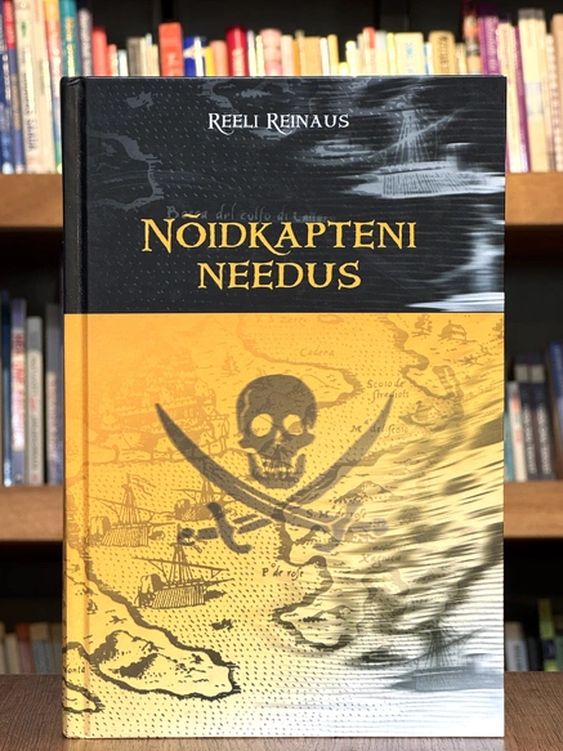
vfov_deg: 21.8
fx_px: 1952
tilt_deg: -0.1
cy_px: 419
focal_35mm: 90
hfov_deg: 16.4
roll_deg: -0.2
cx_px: 280
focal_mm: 9
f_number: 2.8
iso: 125
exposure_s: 1/99
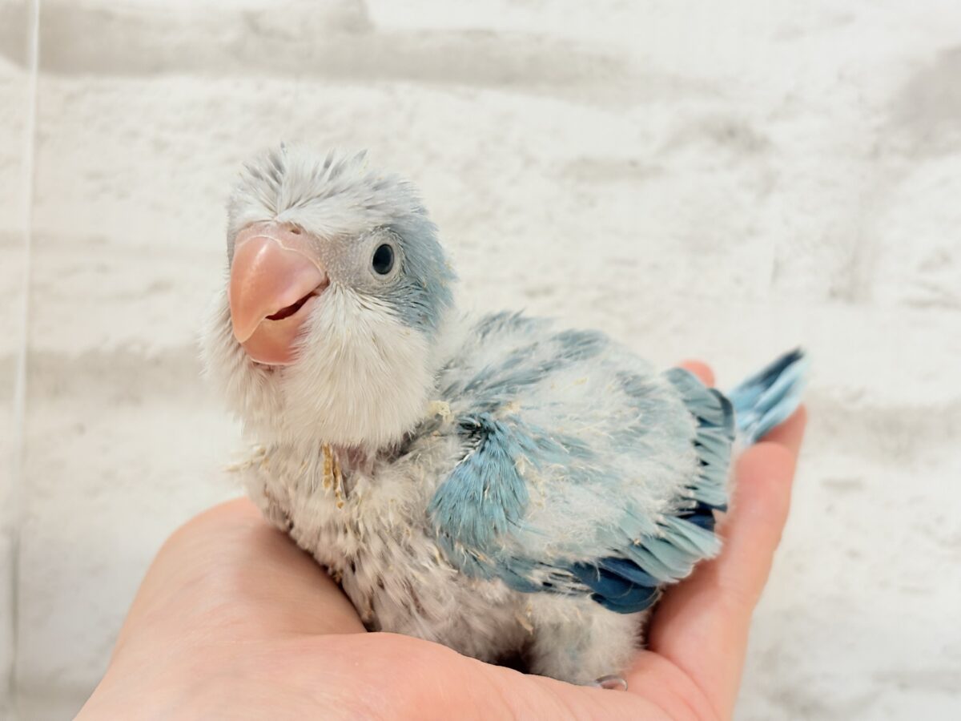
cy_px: 360
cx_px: 480
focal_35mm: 52
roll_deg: -3.4
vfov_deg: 28.0
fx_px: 1444
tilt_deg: -5.8
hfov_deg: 36.8
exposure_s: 1/50
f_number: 1.6
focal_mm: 5.96
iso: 50
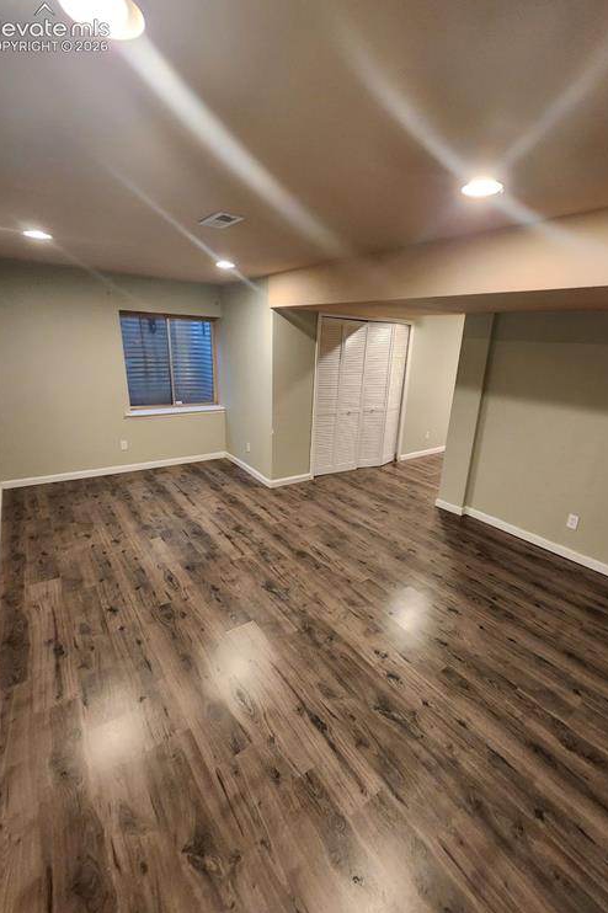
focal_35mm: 14
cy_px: 463
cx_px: 329
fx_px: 355
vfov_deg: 104.3
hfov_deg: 81.0
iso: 500
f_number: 2.2
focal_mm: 2.2
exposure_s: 1/30
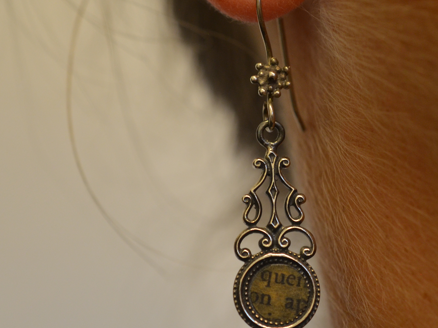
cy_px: 192
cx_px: 311
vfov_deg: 14.0
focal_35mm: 106
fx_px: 1341
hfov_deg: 18.5
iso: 800
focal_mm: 40
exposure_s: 1/60
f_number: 5.6
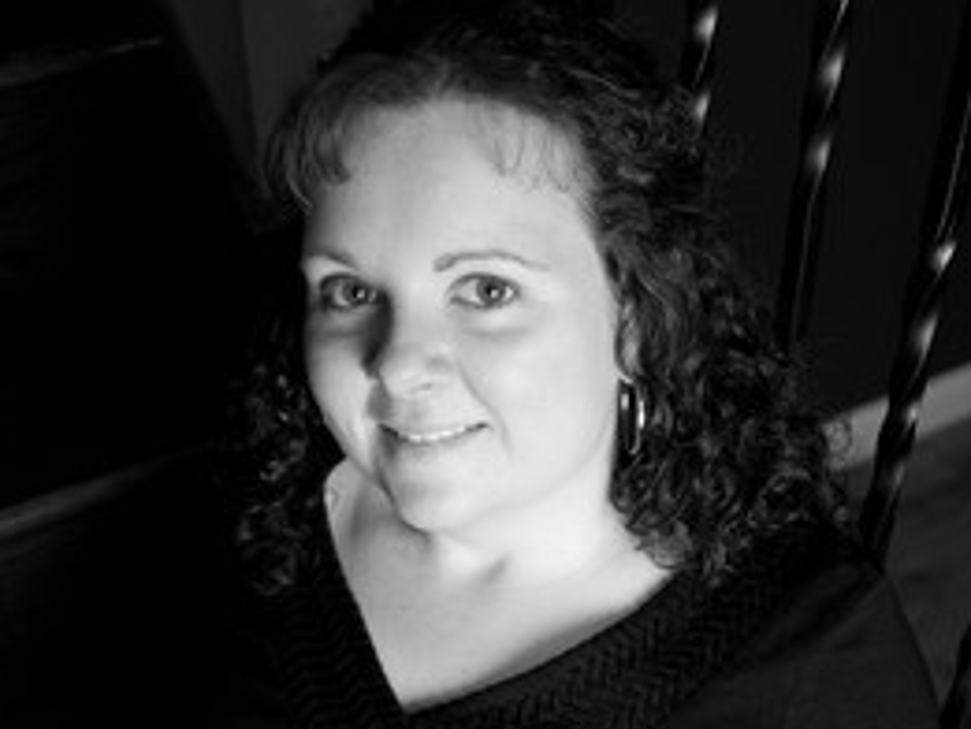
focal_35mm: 53
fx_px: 1487
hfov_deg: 36.2
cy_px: 699
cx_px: 480
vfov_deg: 26.3
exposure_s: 1/200
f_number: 2.8
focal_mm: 24
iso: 250
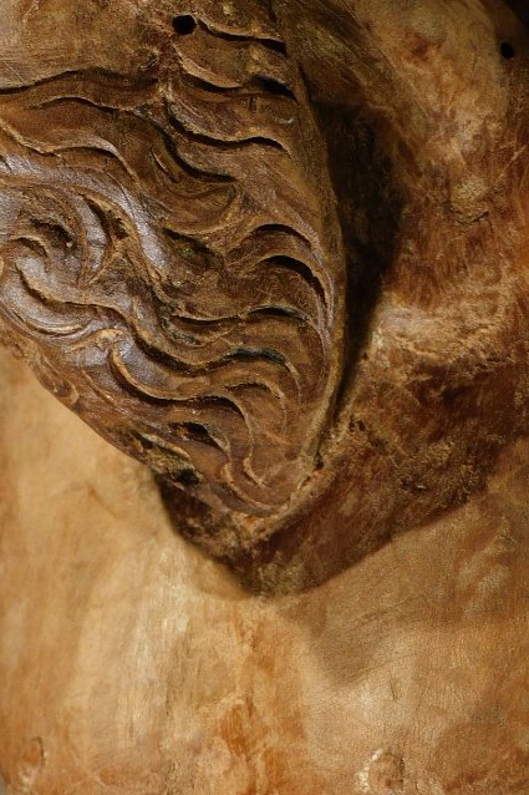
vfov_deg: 14.9
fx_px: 3021
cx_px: 118
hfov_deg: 10.0
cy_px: 229
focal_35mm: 137
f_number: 4.5
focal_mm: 12.5
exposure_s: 1/30
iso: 220
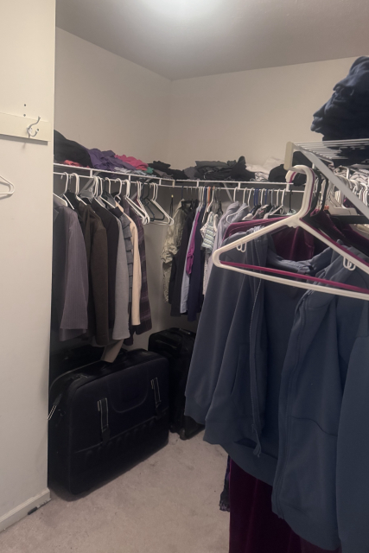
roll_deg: -3.2
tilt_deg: -10.0
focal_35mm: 26
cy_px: 269
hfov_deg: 49.5
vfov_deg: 69.4
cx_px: 171
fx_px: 400
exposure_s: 1/40
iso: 1000
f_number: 1.78
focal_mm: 6.76
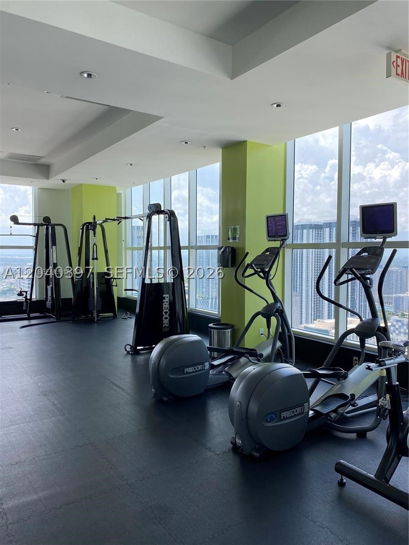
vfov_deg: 67.3
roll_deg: -0.4
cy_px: 272
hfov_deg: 53.1
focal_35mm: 26
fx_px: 410
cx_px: 204
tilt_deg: -2.1
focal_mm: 4.25
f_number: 1.8
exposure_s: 1/565
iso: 32
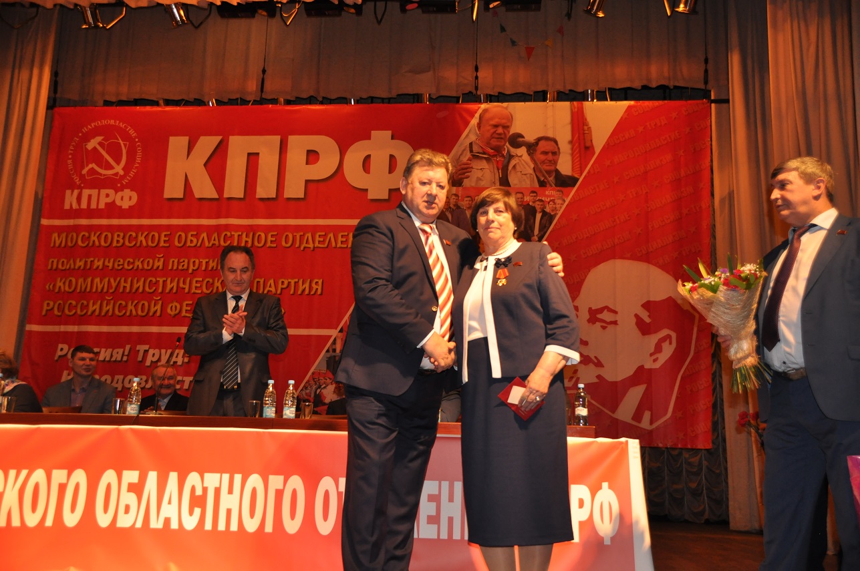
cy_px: 286
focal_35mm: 33
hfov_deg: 57.3
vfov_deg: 39.9
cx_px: 430
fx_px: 787
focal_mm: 22
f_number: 3.8
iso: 800
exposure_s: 1/100
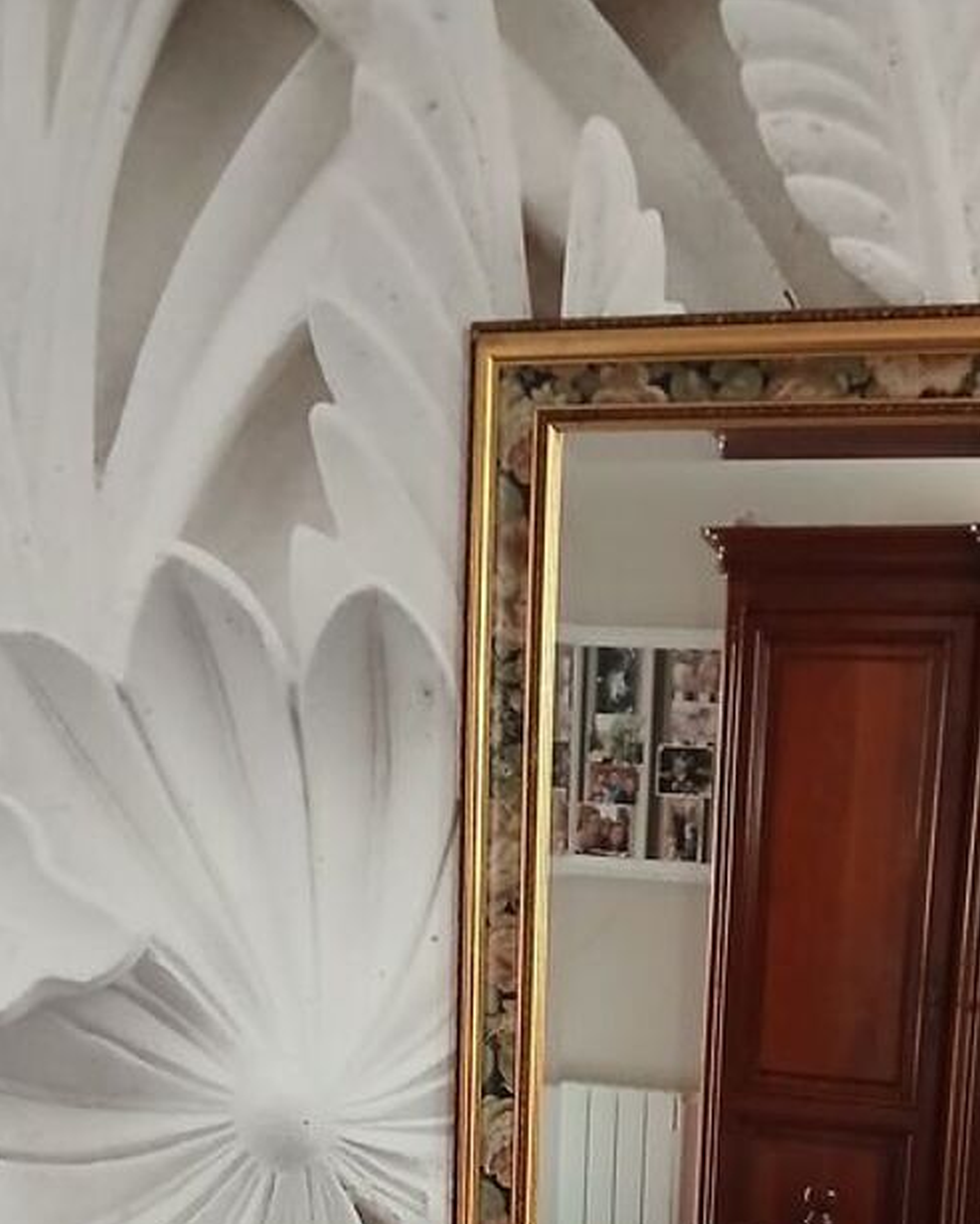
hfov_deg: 26.3
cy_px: 1273
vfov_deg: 30.3
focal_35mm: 57
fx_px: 2066
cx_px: 767
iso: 800
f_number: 1.8
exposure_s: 1/20
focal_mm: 3.98
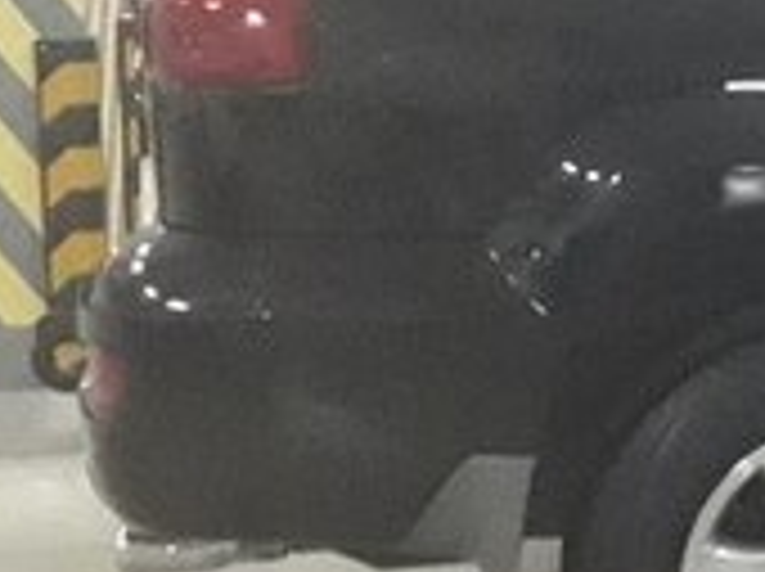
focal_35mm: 105
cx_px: 1328
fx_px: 2317
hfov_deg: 16.2
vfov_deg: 13.9
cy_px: 61
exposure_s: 1/17
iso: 800
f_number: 1.9
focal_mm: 3.6
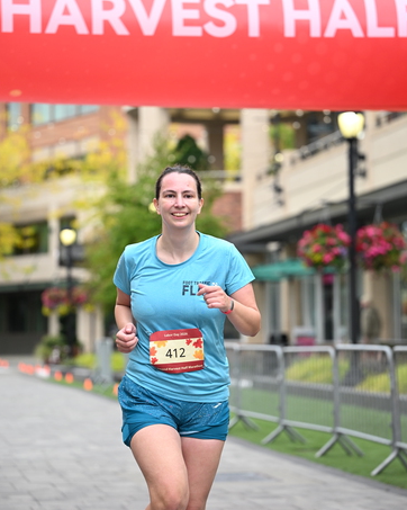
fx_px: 1597
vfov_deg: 18.1
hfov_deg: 14.5
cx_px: 205
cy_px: 257
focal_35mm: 106
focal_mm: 93
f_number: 2.8
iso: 640
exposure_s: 1/1600
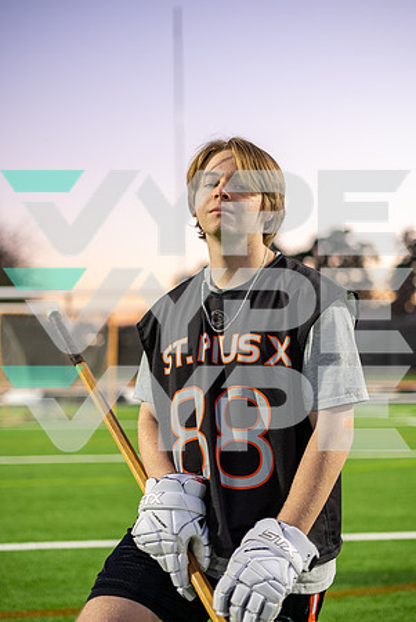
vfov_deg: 39.6
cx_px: 208
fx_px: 865
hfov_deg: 27.1
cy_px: 311
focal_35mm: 50
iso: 800
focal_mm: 50
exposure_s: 1/400
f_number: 1.8
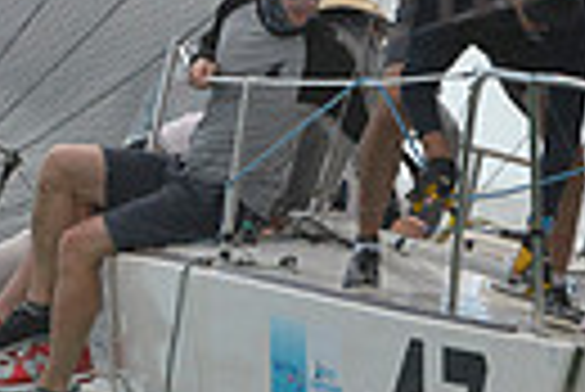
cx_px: 135
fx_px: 24727
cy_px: 223
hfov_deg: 1.4
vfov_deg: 0.9
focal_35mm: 1520
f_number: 9
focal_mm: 340
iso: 280
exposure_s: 1/1000
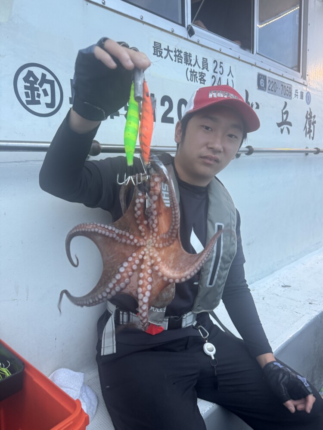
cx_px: 162
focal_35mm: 24
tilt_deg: -16.8
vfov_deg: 71.6
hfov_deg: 56.8
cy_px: 215
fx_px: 299
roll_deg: +1.9
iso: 200
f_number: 1.78
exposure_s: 1/76
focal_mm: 6.76
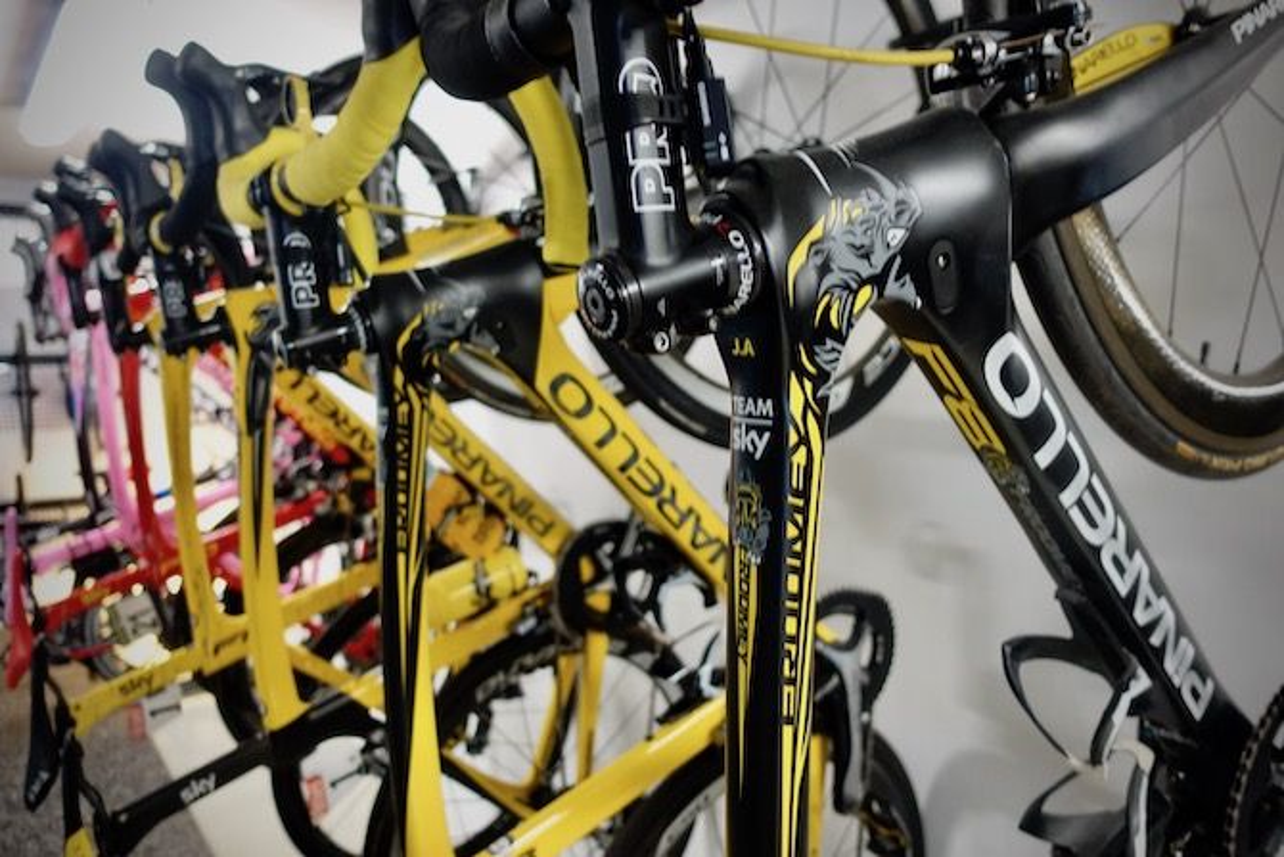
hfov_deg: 73.7
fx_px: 856
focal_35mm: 24
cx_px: 642
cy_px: 428
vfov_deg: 53.2
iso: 400
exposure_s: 1/30
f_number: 1.8
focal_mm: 8.8
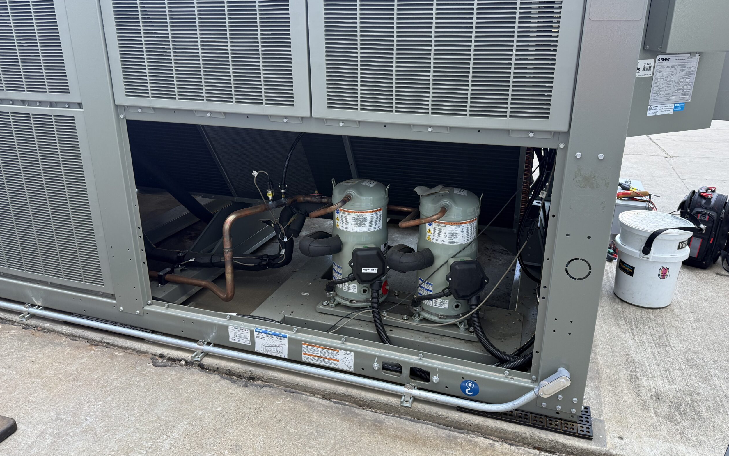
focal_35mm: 26
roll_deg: -0.4
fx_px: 517
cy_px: 207
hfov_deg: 70.4
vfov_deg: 47.5
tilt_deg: -18.1
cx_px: 370
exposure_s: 1/121
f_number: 1.78
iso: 125
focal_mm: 6.76
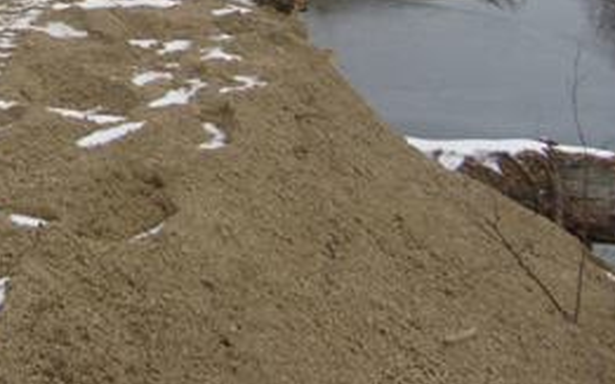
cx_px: -64
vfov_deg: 13.8
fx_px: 1525
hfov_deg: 21.6
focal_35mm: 91
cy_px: -104
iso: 80
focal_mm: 5.8
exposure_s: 1/750
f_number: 2.8
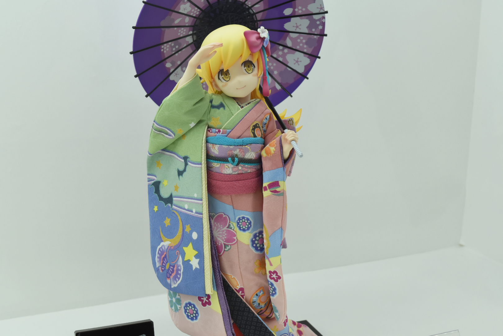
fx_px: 650
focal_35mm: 46
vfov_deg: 28.9
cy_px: 168
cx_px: 252
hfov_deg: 42.3
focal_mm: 31
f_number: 8
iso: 640
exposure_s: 1/400
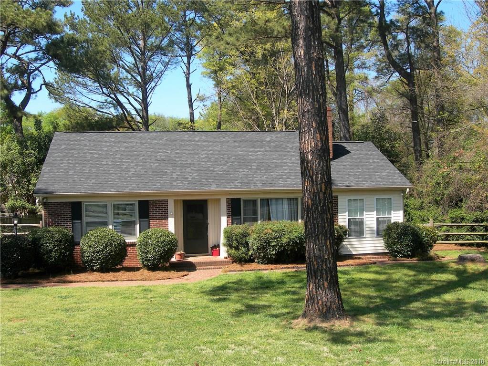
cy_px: 183
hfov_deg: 49.0
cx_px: 244
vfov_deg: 37.7
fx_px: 536
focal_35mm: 38
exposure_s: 1/209
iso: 50
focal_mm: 7.8
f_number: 4.8
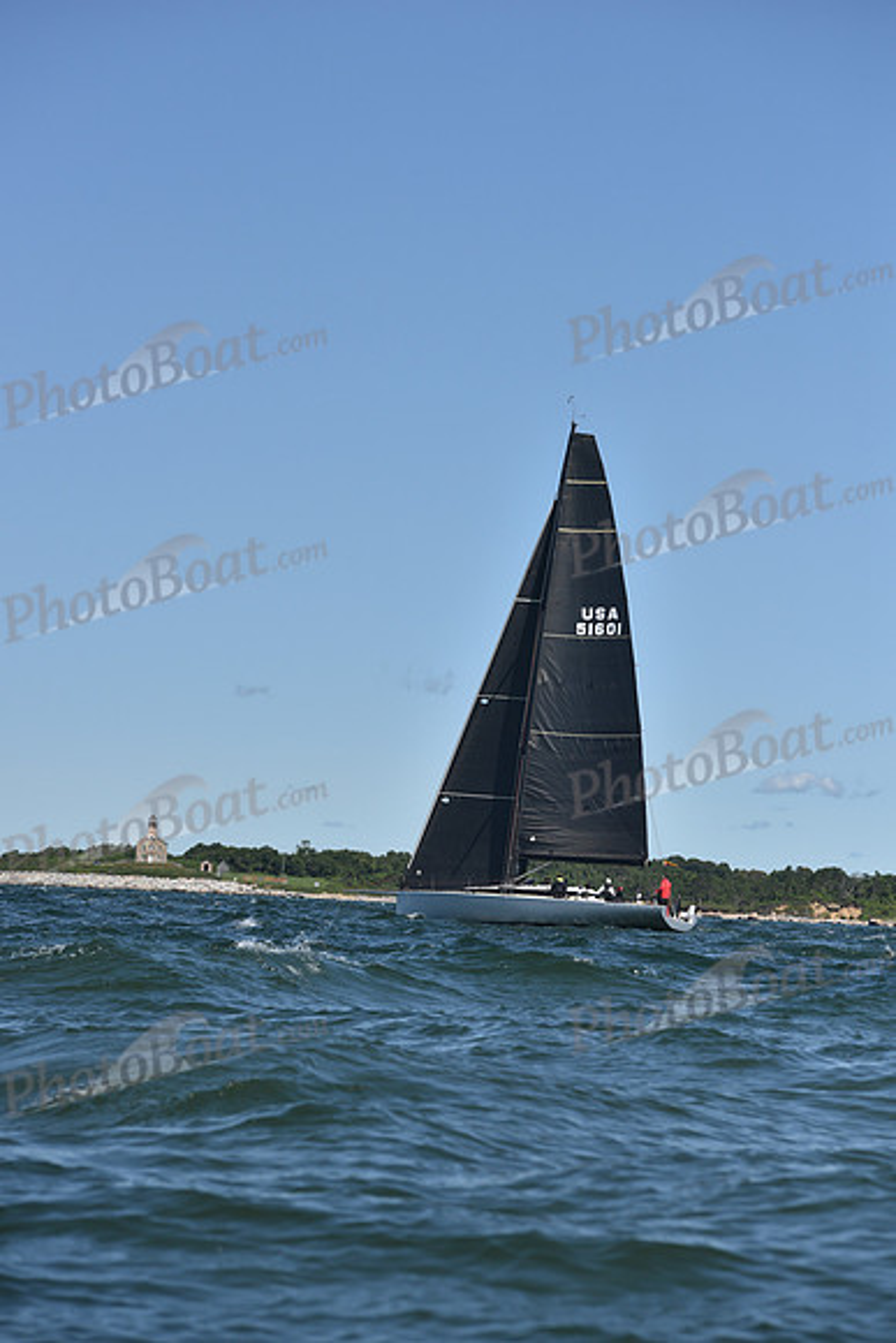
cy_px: 672
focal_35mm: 92
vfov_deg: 22.1
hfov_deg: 14.9
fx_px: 3432
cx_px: 448
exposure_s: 1/3200
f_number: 5
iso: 250
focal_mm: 92
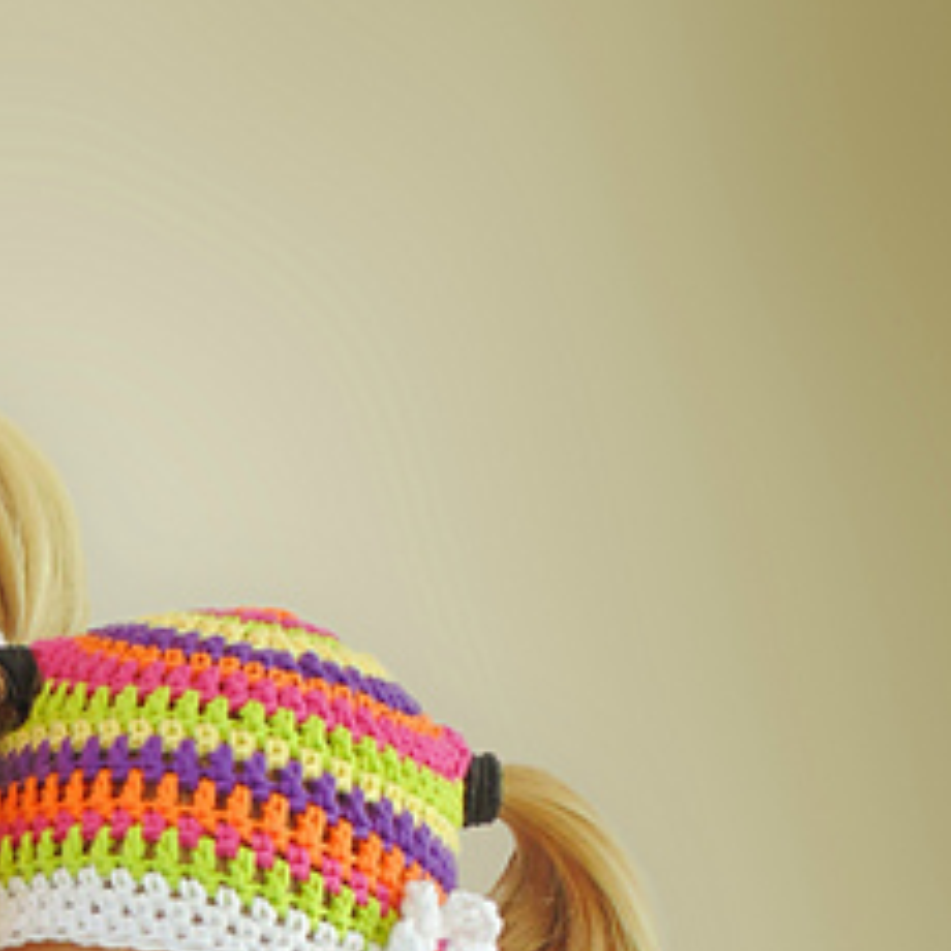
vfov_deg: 16.3
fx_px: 3139
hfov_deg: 16.8
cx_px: -25
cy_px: 1245
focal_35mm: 101
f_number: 3.6
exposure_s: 1/60
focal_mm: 7.4
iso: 80
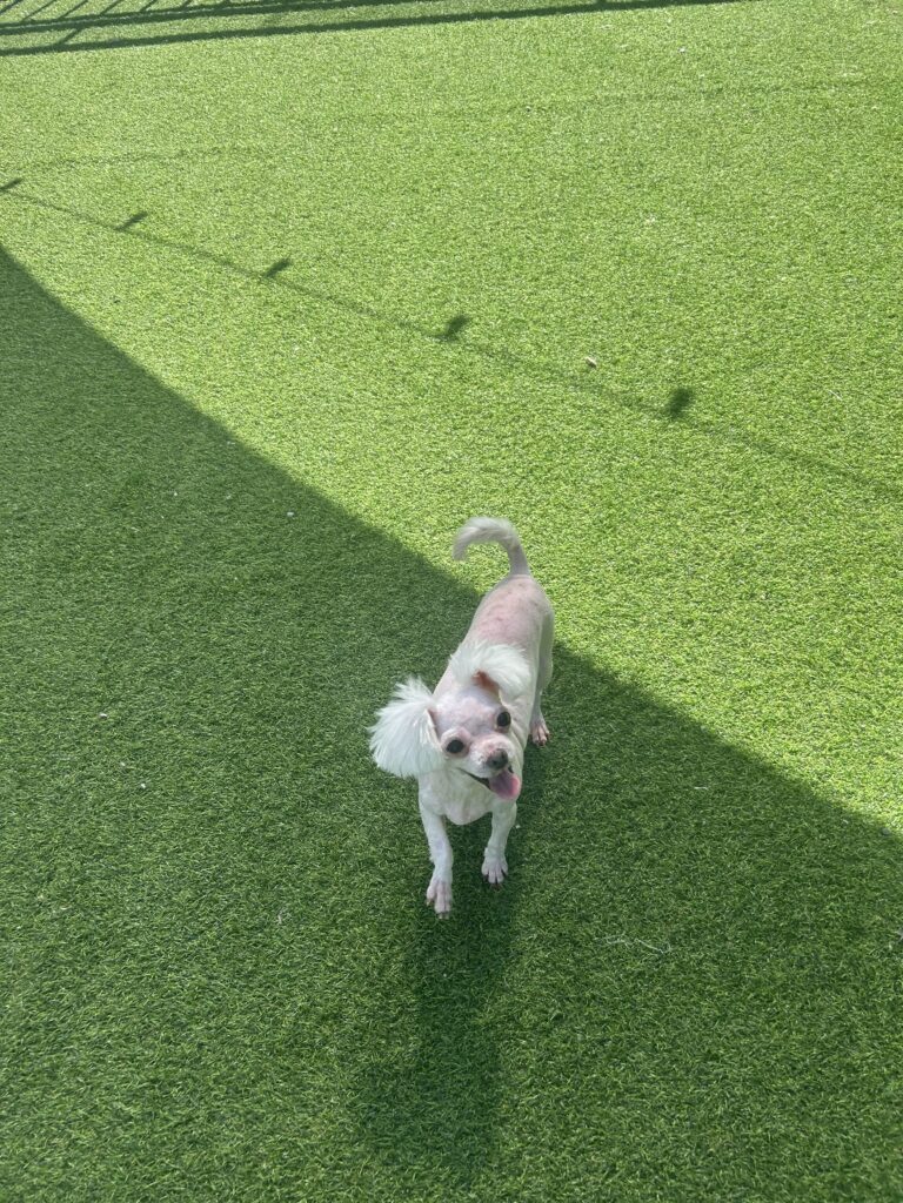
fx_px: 904
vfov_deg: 67.3
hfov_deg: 53.1
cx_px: 452
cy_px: 602
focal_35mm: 26
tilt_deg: -49.6
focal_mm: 5.7
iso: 50
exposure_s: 1/1808
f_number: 1.5
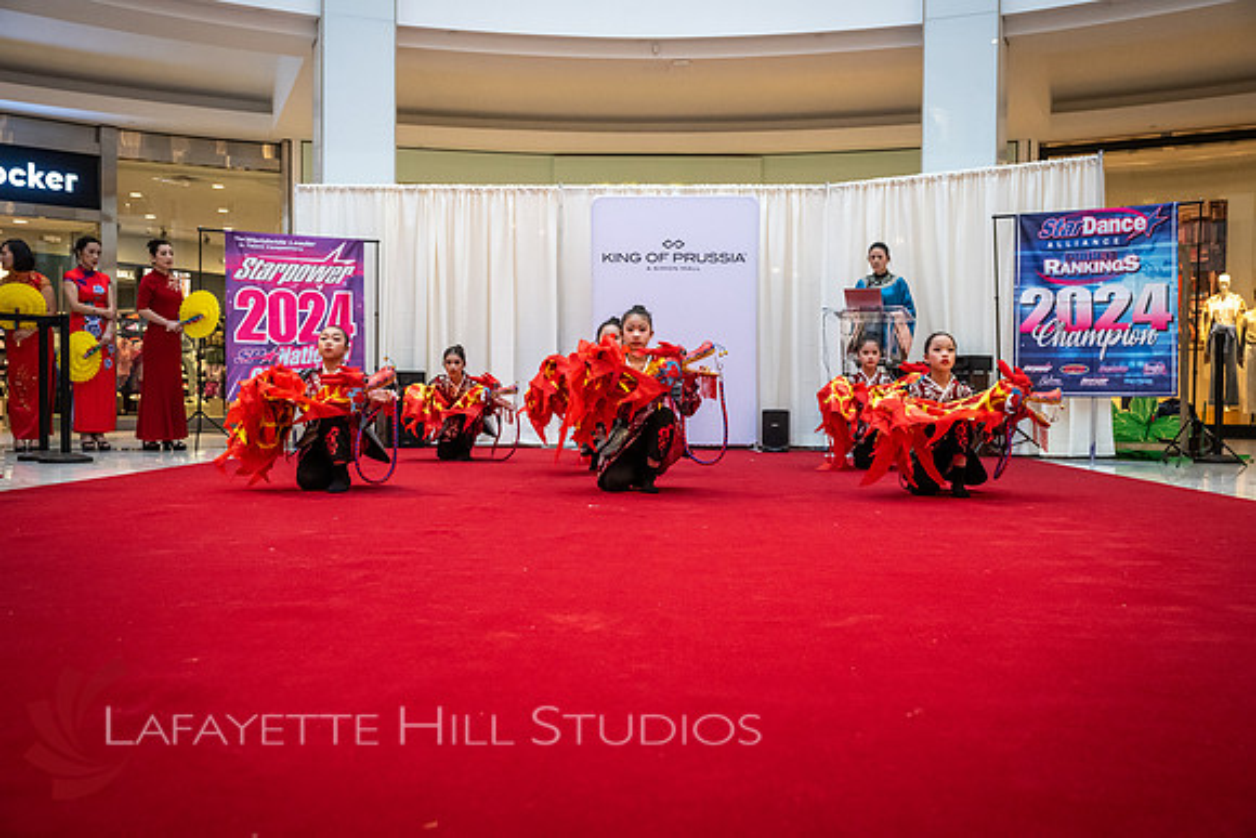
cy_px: 419
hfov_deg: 55.1
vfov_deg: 38.4
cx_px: 628
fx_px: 1204
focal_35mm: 34
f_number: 4
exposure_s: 1/400
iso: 4000
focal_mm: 34.5
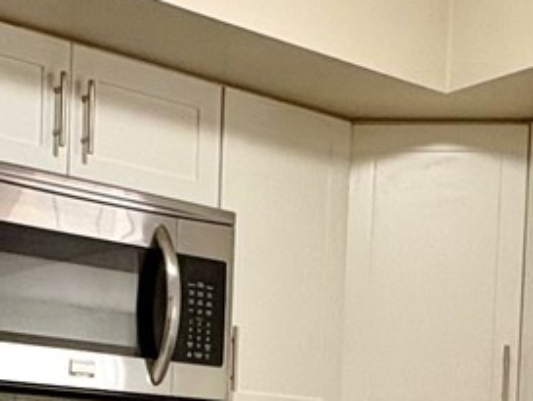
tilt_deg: -2.8
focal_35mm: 82
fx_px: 1263
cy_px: 552
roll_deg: -1.7
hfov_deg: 23.8
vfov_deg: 16.8
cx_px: 205
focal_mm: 2.22
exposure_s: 1/60
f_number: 2.2
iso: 250
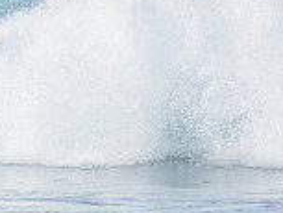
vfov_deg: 0.8
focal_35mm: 1826
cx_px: -157
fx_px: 14940
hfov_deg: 1.1
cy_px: -69
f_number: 5.6
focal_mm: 500
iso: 320
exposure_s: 1/2500
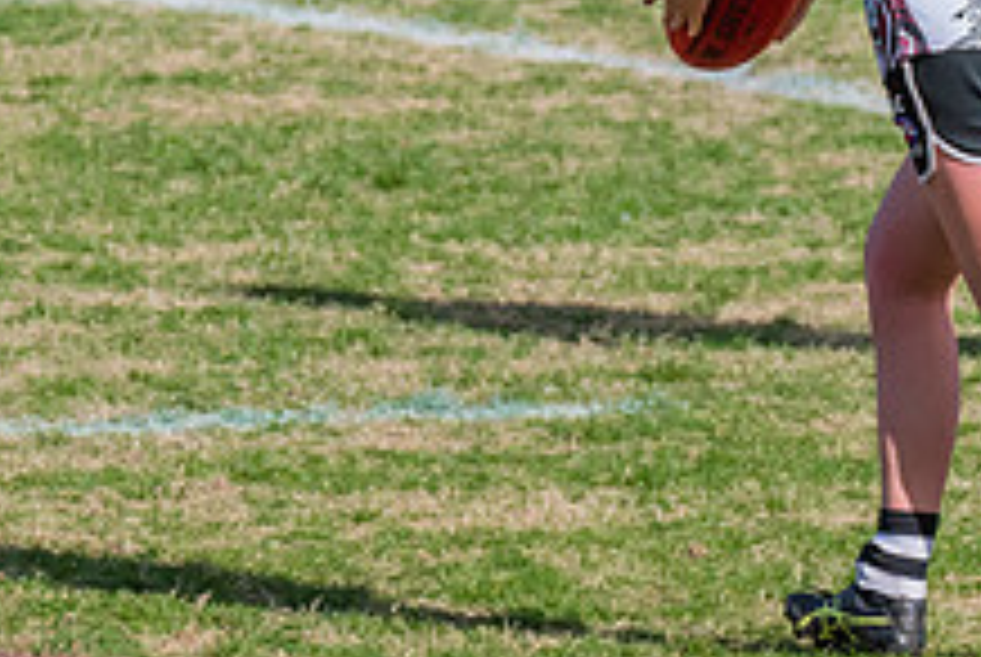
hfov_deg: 1.6
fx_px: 35227
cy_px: 320
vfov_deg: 1.1
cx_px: 1063
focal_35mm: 1291
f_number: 9
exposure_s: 1/1250
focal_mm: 310
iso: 800
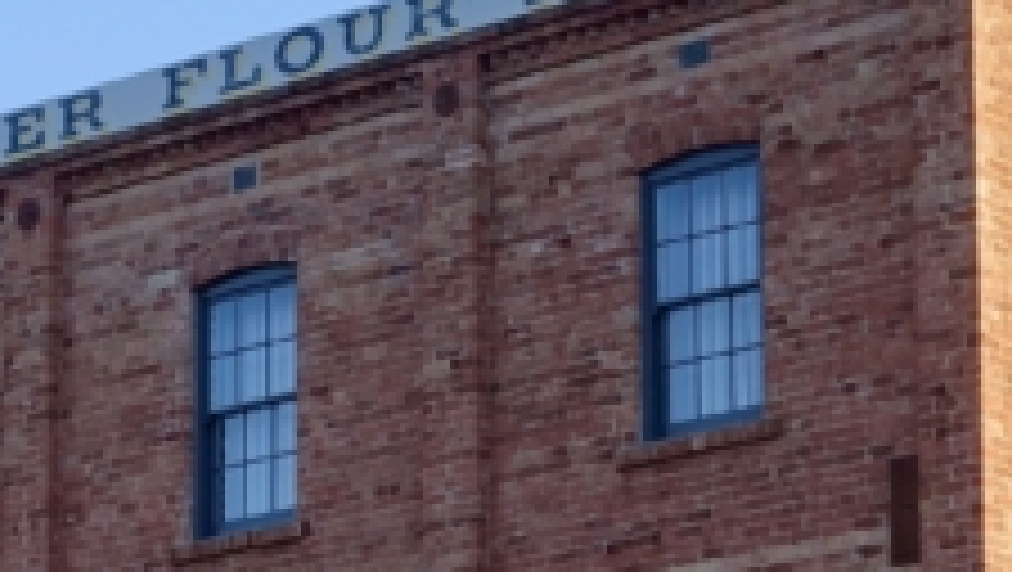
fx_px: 4888
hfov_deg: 11.8
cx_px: 544
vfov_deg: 6.6
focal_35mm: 182
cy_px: 835
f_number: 4
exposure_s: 1/200
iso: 125
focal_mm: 13.92
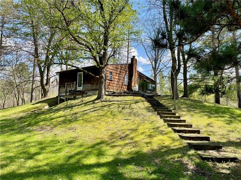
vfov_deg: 53.1
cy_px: 90
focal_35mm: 26
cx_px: 120
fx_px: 181
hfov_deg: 67.3
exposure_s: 1/1082
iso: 32
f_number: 1.6
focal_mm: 4.2
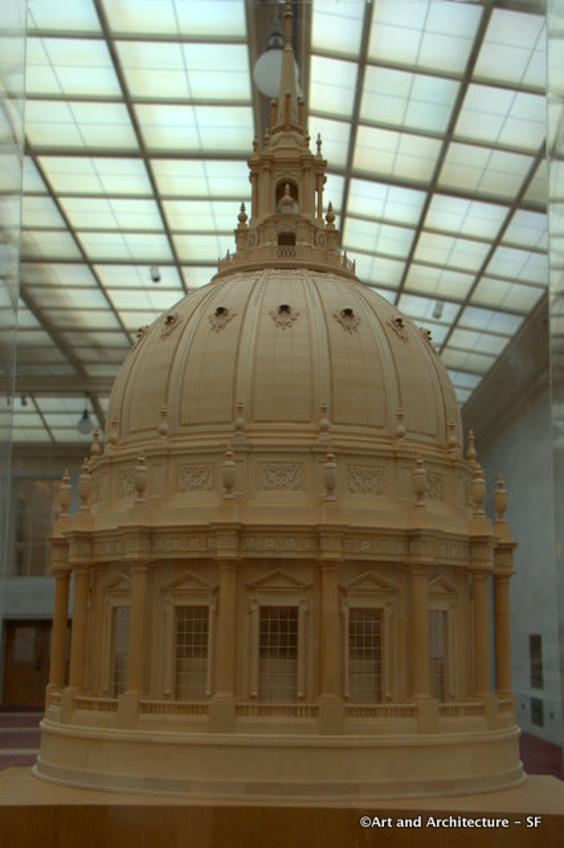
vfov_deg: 38.9
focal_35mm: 51
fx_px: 1200
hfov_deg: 26.5
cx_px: 282
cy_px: 424
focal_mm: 34
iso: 640
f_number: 4.5
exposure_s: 1/60
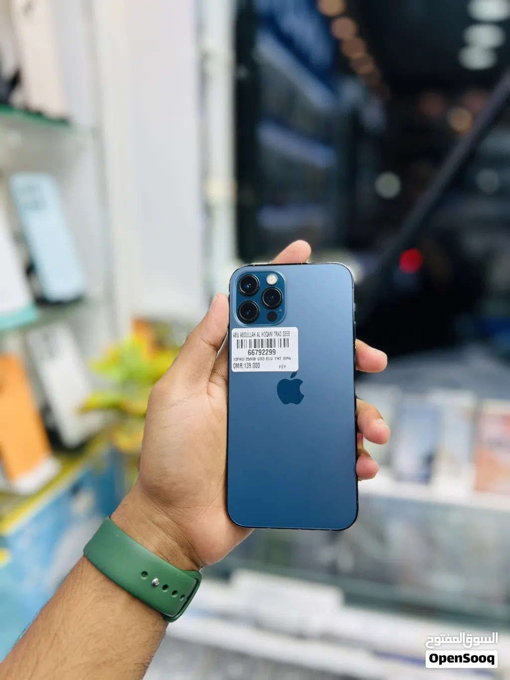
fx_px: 511
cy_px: 340
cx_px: 255
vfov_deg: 67.3
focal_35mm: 26
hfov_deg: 53.1
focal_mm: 5.7
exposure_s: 1/250
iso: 40
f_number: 1.5
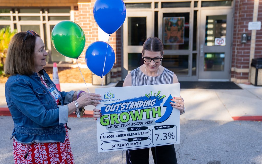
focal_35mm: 40
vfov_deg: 32.0
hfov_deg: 49.3
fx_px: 286
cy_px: 85
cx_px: 130
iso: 125
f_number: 2.8
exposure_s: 1/320
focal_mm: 39
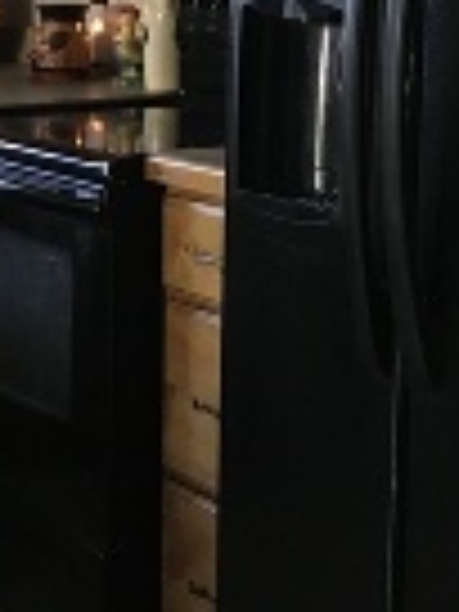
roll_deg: +2.6
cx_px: -256
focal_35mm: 102
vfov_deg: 19.2
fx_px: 1803
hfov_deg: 13.5
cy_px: 234
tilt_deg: -9.7
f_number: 2.2
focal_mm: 4.15
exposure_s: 1/30
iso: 160
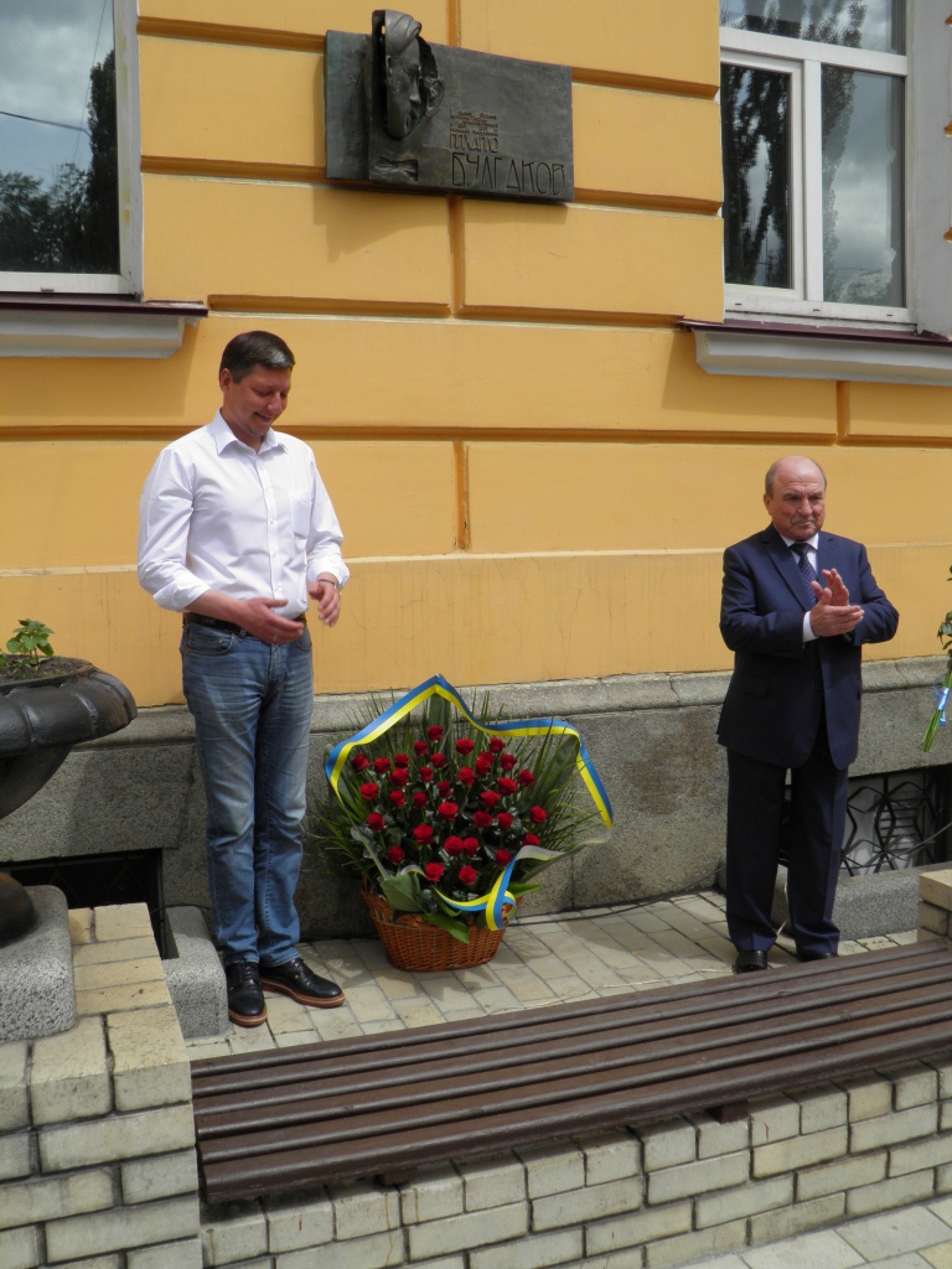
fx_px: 1100
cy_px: 634
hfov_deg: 46.8
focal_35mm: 30
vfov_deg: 60.0
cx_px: 476
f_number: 5.9
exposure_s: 1/200
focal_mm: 5.5
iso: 50
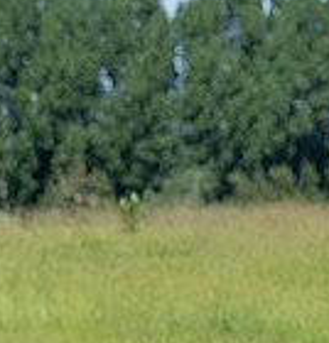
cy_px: -192
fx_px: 5872
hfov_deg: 3.2
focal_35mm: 534
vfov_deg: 3.3
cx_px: 925
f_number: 5.6
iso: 1000
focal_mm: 94
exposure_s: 1/4000
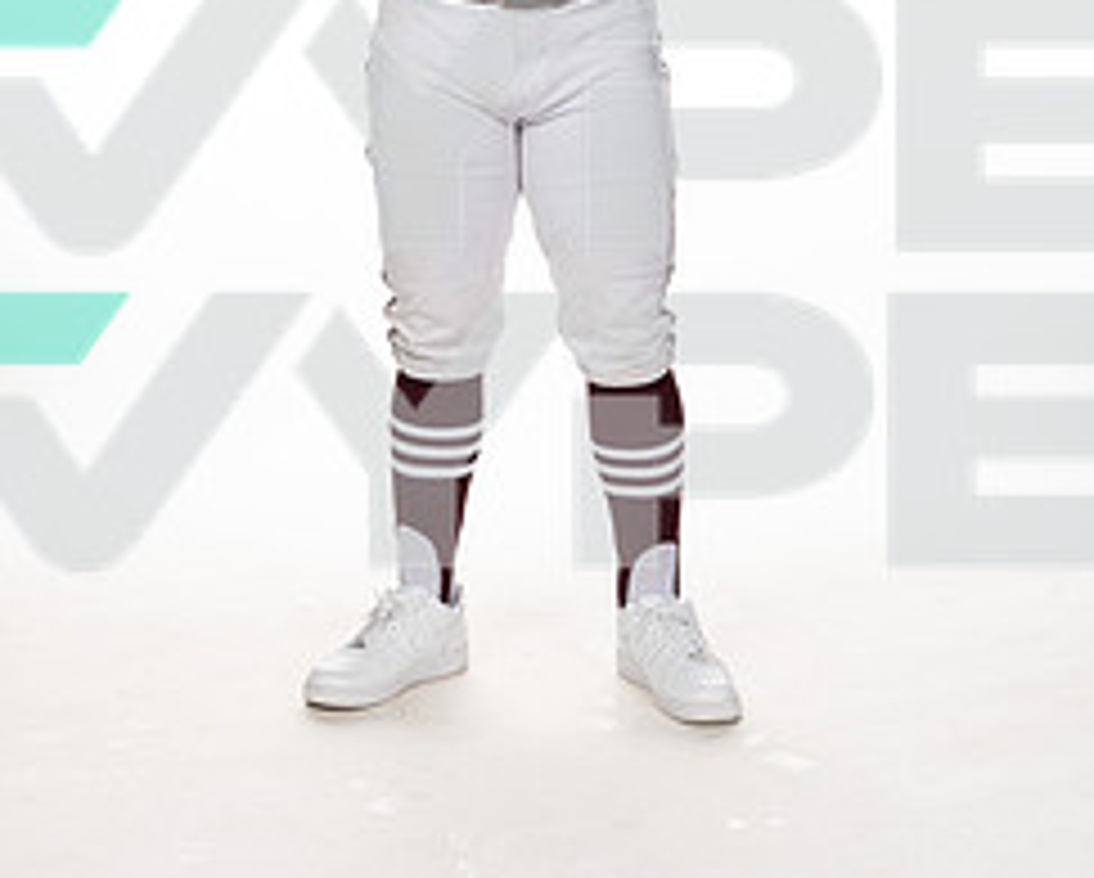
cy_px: 117
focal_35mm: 85
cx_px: 531
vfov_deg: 17.9
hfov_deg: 22.5
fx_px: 2755
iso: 400
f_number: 6.3
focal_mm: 49
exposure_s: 1/250
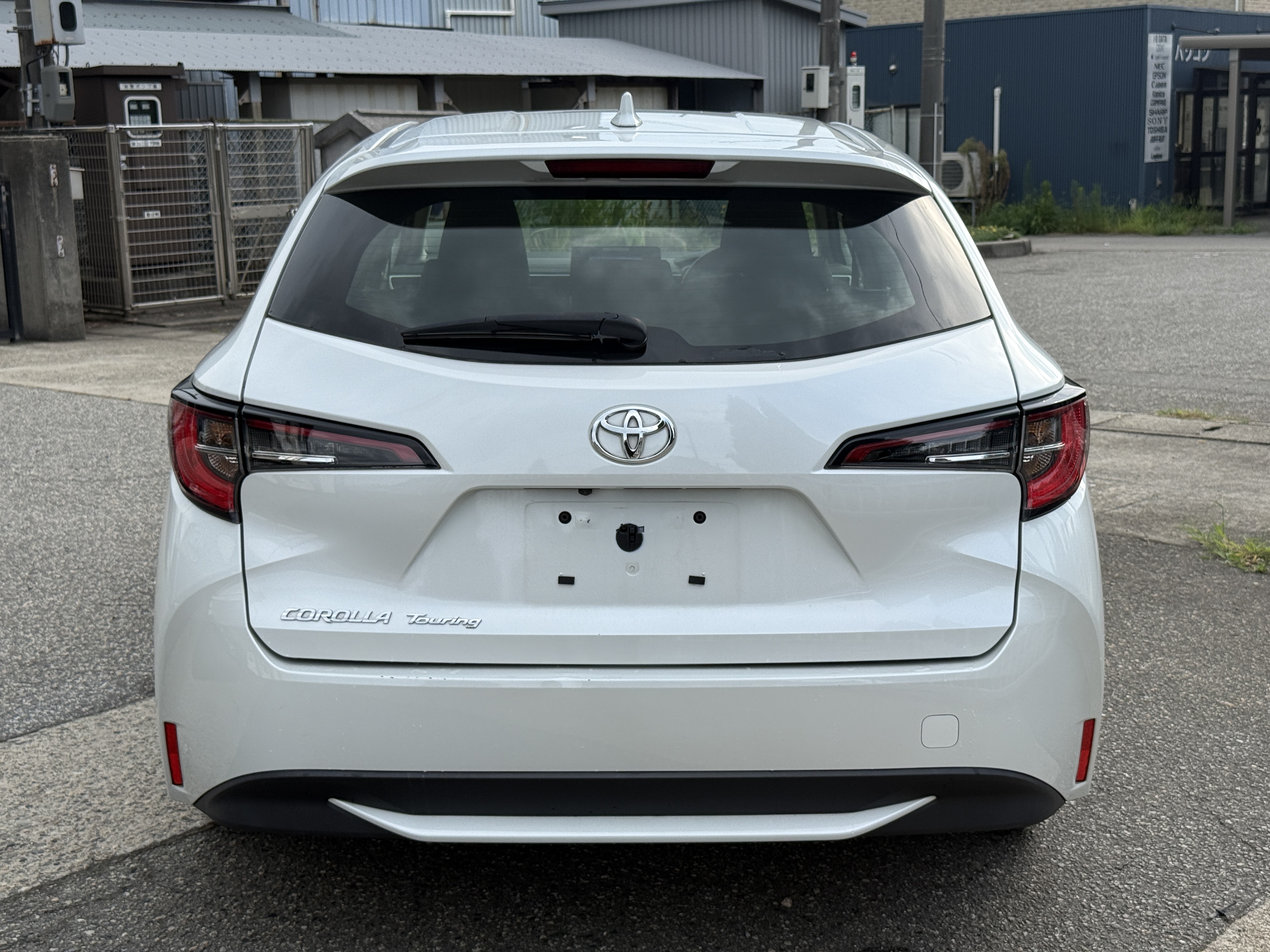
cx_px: 635
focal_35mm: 48
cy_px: 476
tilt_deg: -10.9
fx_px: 1761
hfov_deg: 39.7
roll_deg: +0.9
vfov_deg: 30.3
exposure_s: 1/2146
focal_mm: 6.76
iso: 64
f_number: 1.78
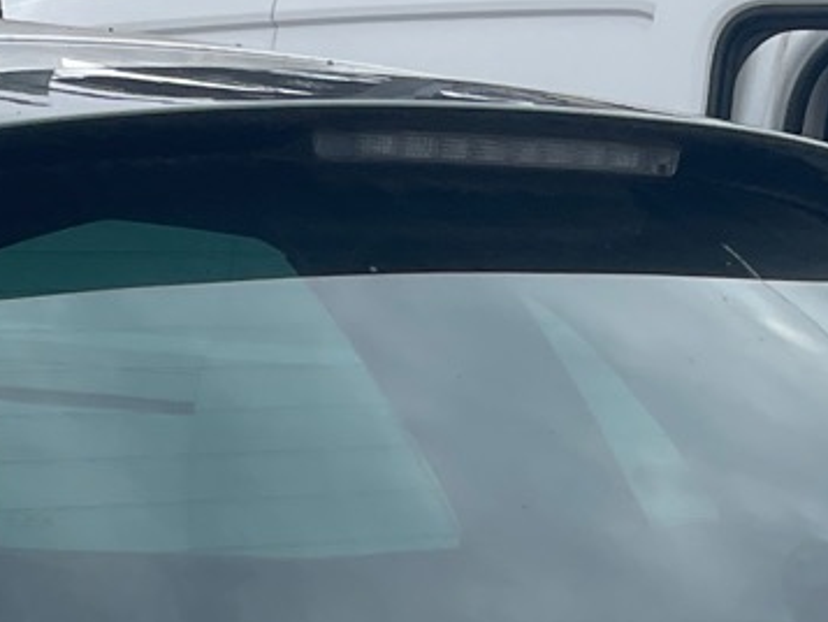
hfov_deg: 14.6
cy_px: 1351
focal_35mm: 131
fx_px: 3135
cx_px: -118
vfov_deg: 10.2
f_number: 1.6
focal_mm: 4.2
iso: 32
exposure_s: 1/2092
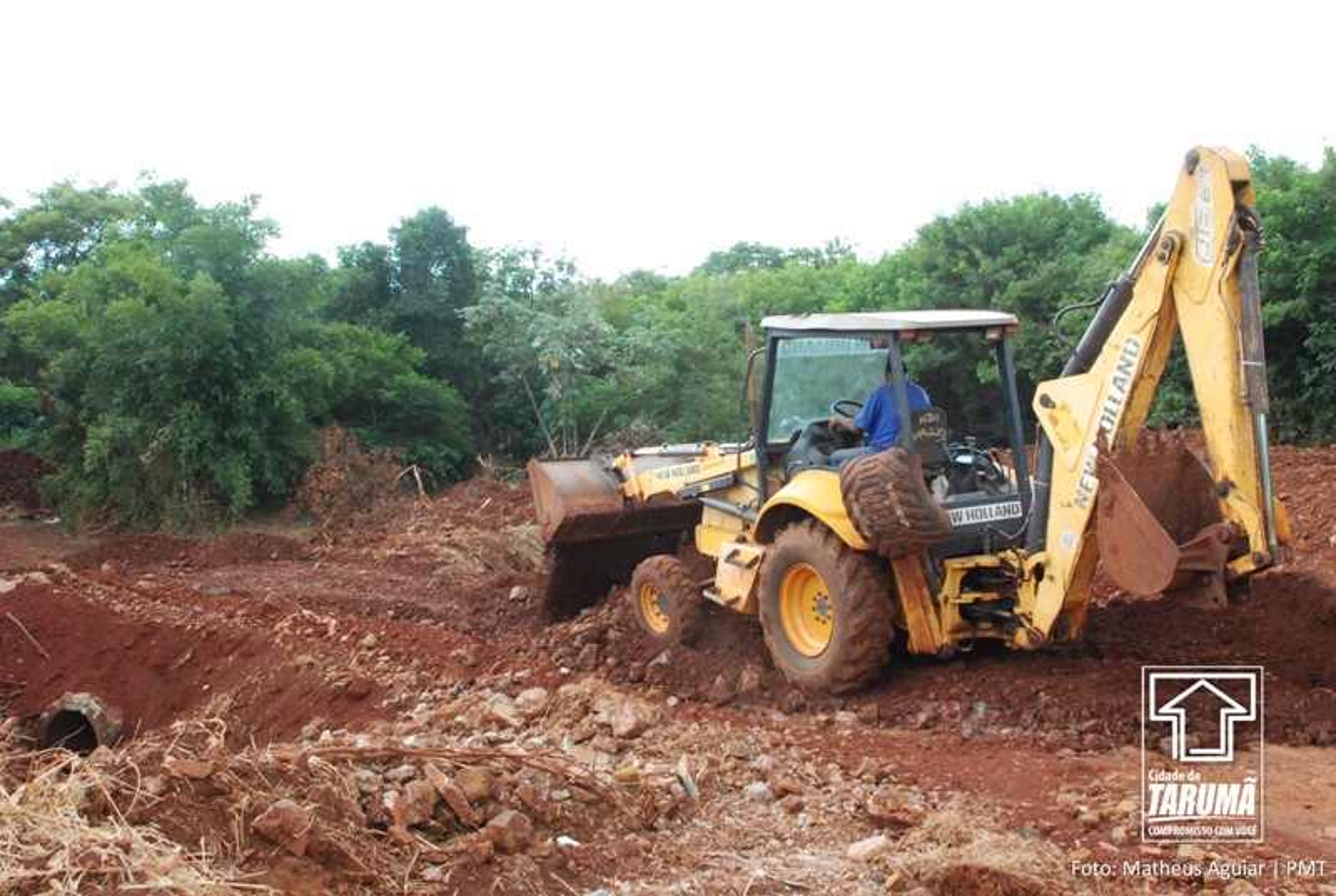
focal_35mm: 39
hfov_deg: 49.5
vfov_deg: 34.4
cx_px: 668
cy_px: 448
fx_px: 1450
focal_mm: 26
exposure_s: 1/200
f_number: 9
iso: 1250
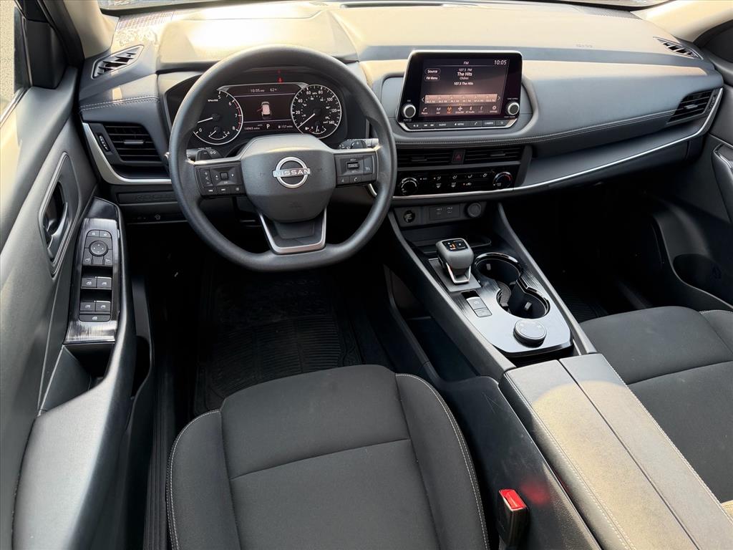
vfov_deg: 56.8
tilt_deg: -40.8
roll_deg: -3.3
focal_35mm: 24
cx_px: 366
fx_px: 508
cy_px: 275
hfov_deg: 71.6
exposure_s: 1/184
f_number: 1.78
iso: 200
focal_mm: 6.76
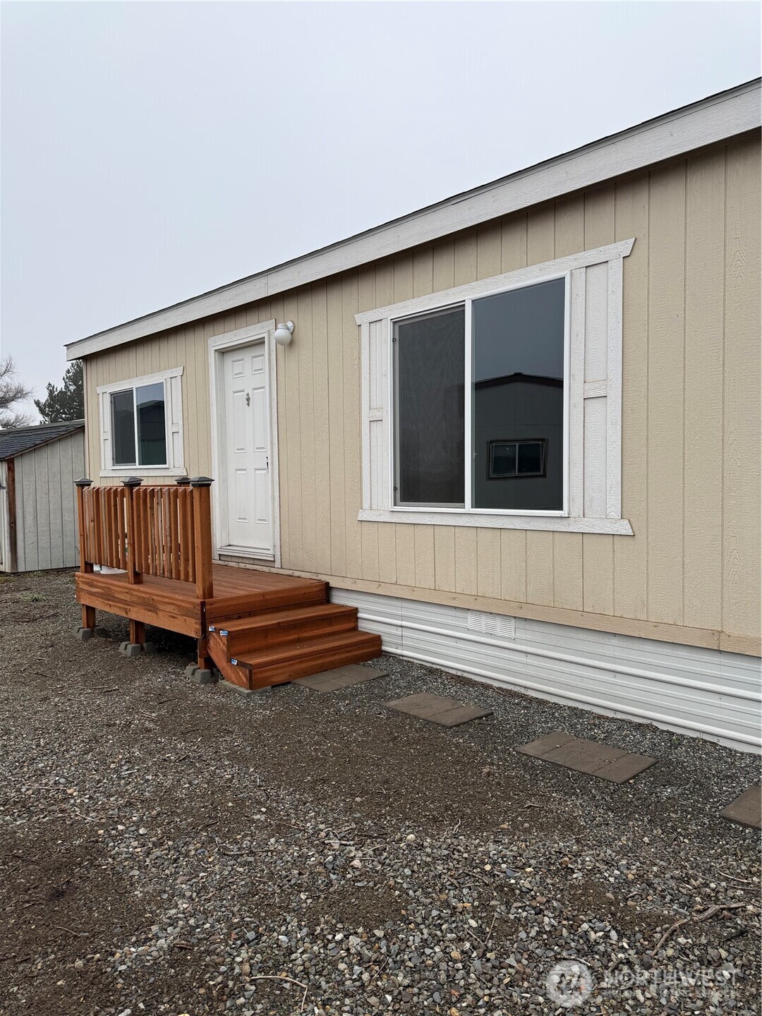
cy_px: 508
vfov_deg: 71.6
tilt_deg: -1.7
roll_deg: +0.2
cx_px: 381
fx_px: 704
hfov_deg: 56.8
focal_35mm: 24
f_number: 1.78
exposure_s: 1/931
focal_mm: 6.76
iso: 80
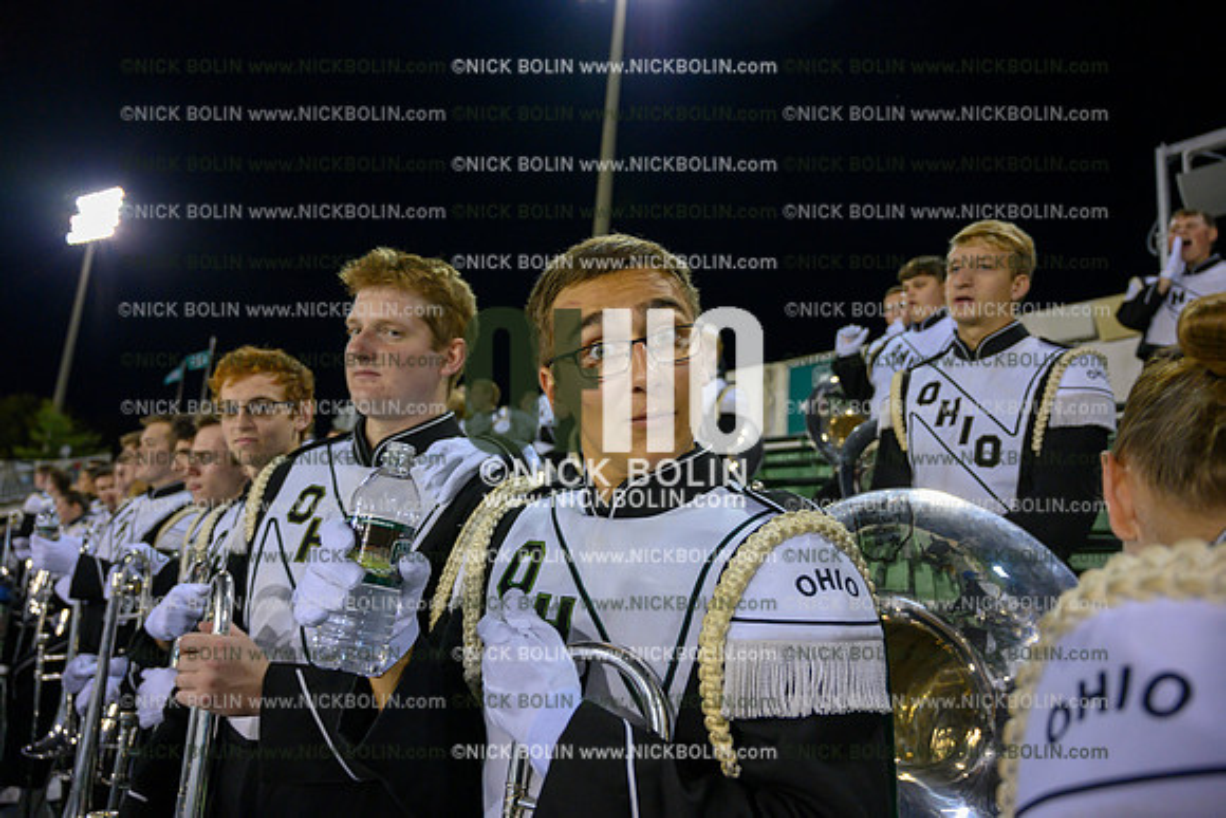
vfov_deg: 53.2
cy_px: 409
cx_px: 613
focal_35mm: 24
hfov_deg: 73.7
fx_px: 817
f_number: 4
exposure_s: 1/250
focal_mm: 24
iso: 2000
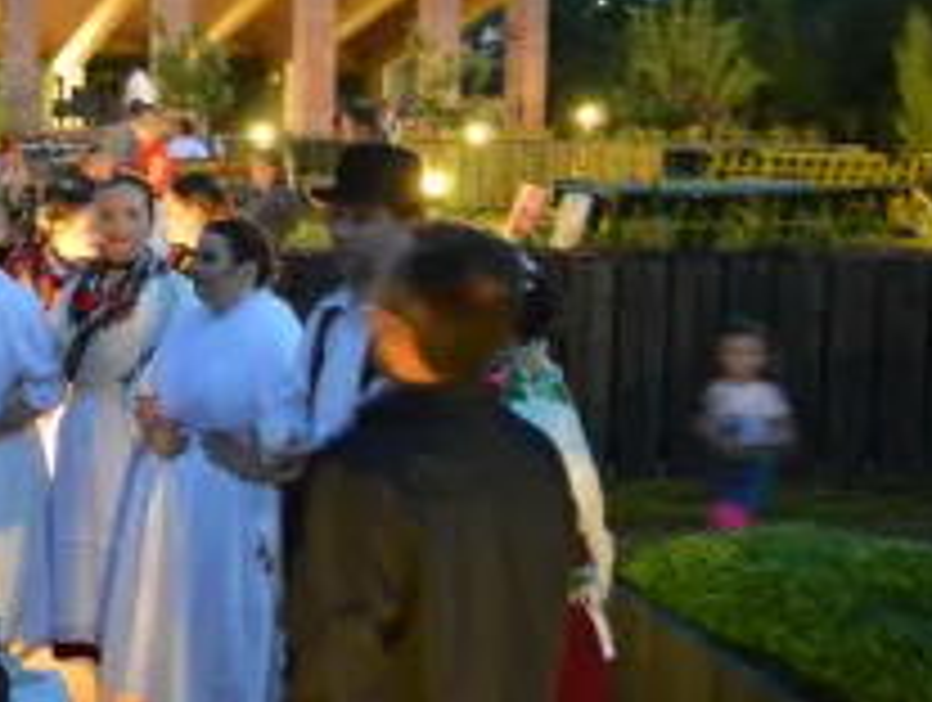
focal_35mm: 60
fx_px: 1618
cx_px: -122
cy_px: 164
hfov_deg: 28.8
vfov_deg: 24.2
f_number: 3.5
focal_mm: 18
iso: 3200
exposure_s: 1/13
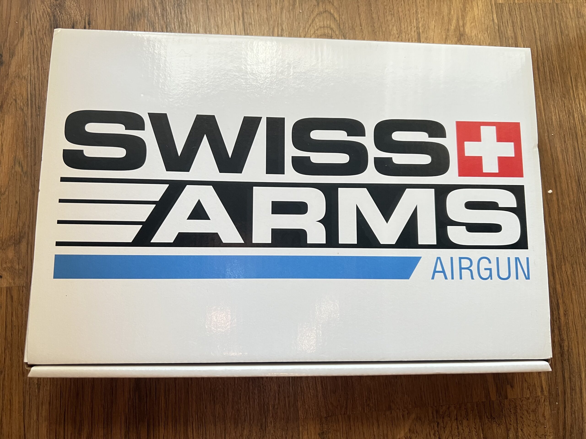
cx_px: 293
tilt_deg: -81.3
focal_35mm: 26
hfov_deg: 67.3
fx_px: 440
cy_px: 220
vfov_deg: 53.1
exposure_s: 1/60
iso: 160
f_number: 1.5
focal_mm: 5.7
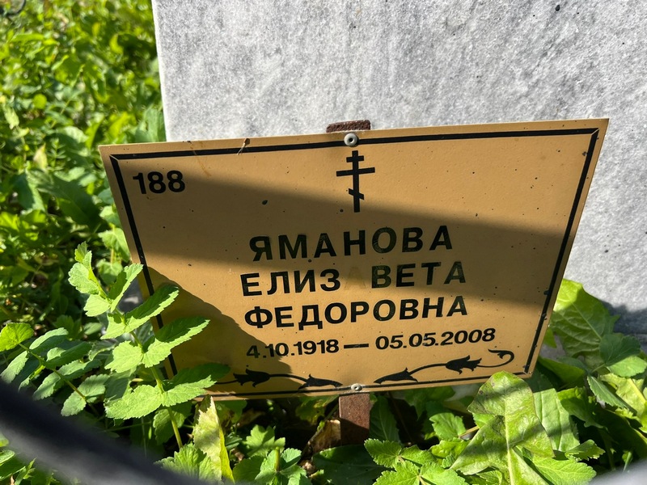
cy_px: 242
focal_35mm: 26
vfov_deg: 53.1
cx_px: 324
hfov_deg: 67.3
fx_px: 486
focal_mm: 5.7
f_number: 1.5
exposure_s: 1/1698
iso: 50
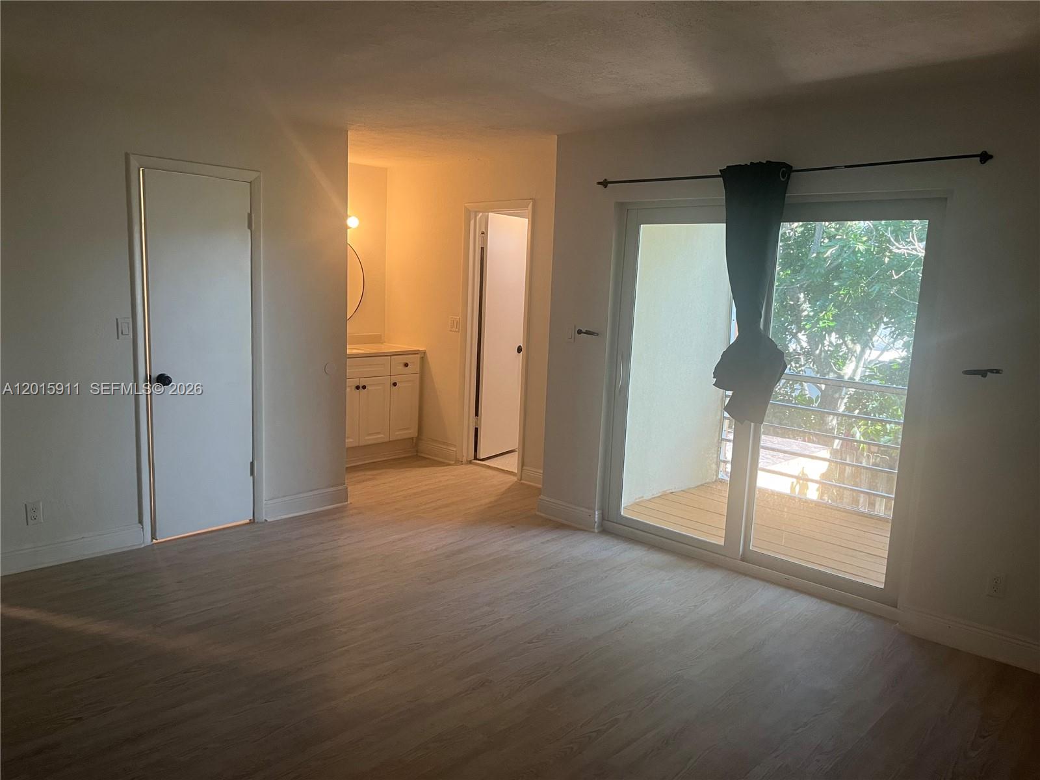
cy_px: 390
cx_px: 520
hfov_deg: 67.3
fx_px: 781
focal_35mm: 26
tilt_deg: -9.7
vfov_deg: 53.1
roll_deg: -2.2
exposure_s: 1/60
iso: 100
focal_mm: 5.1
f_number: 1.6
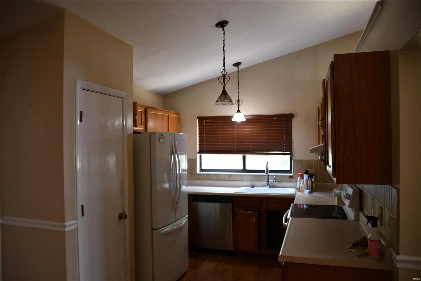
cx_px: 210
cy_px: 140
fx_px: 316
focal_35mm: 27
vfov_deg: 47.9
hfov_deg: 67.4
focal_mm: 18
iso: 400
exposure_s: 1/40
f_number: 3.5
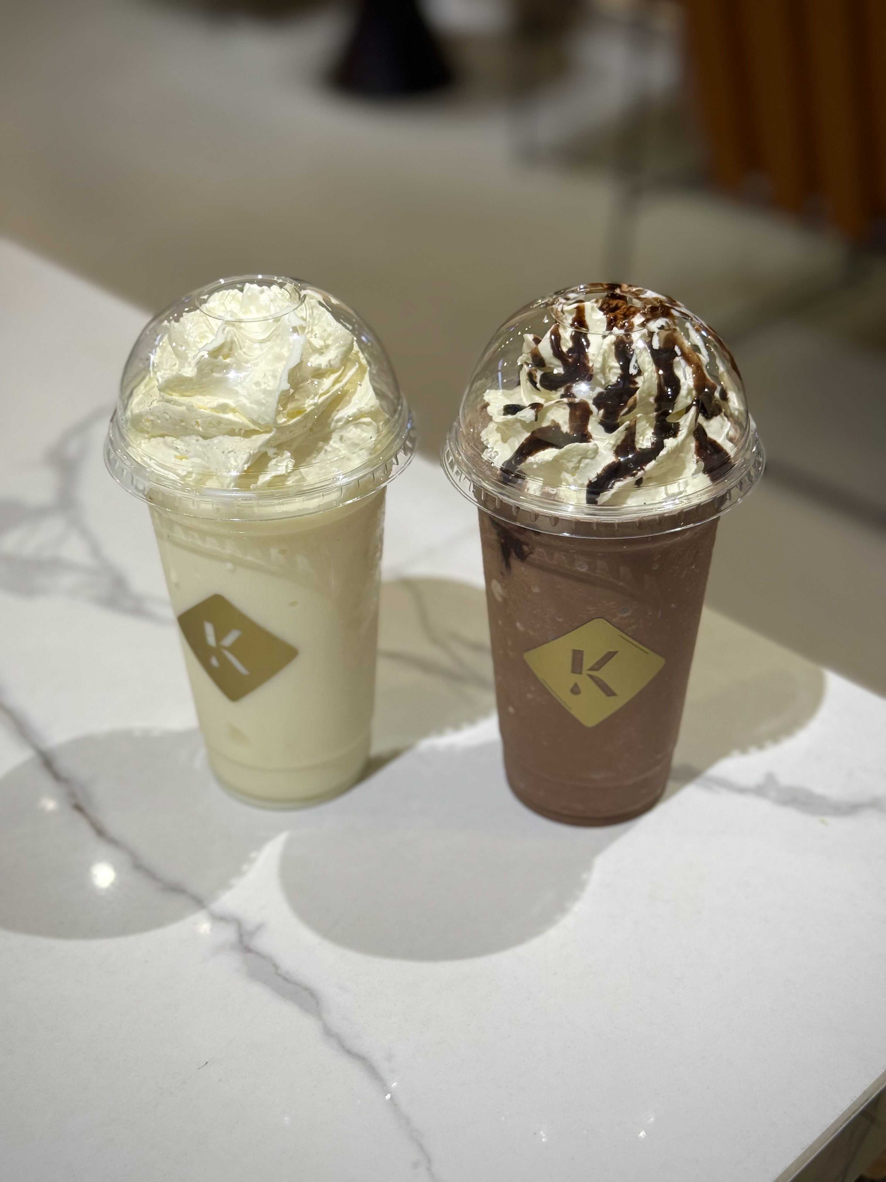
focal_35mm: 48
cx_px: 443
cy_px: 591
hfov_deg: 30.3
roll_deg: +0.4
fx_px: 1638
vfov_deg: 39.7
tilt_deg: -35.5
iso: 80
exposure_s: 1/100
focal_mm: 6.76
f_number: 1.78
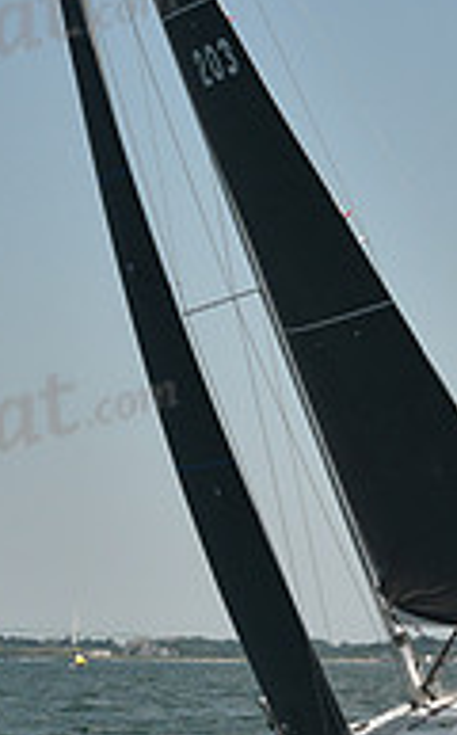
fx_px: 6261
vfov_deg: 6.7
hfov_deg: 4.2
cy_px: 198
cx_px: 375
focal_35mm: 313
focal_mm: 102
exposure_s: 1/1250
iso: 320
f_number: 5.6
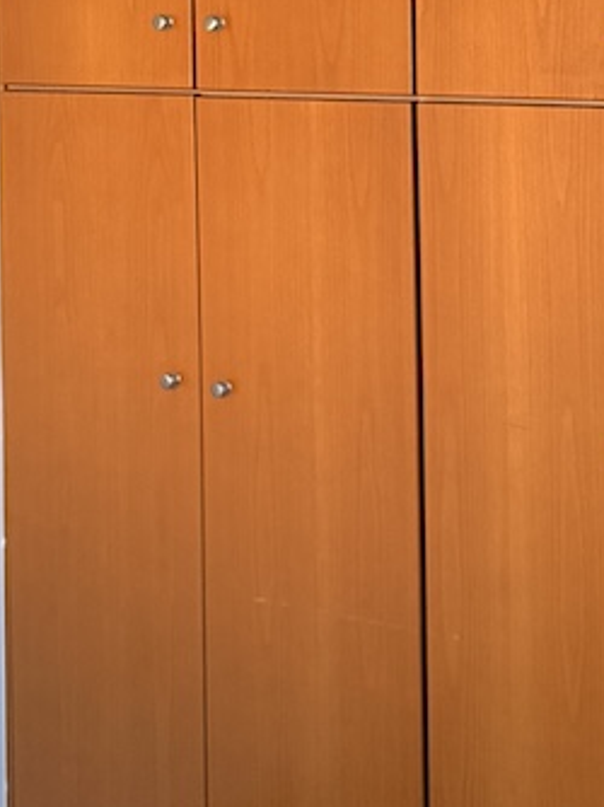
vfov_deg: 20.8
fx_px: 2143
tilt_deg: +1.7
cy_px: 46
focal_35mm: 92
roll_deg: +1.4
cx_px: 561
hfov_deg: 15.8
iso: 200
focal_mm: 6.76
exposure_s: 1/211
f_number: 1.78
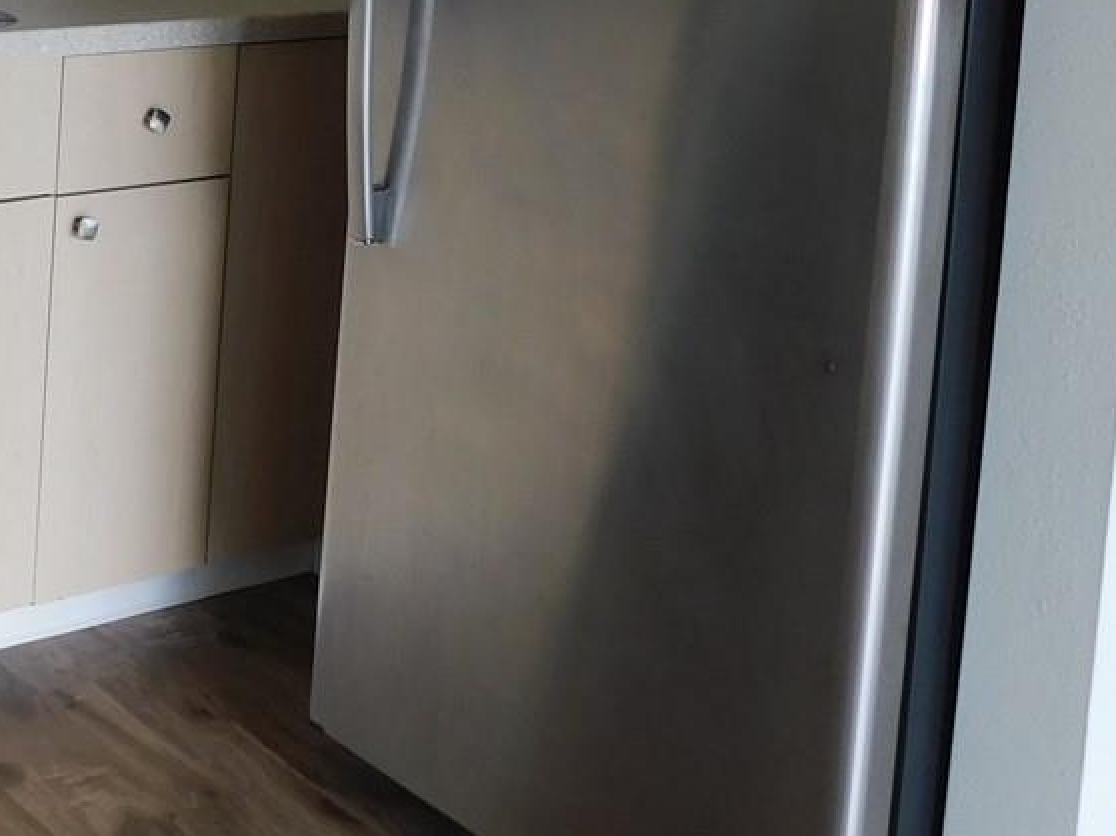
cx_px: 54
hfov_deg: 28.0
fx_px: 2127
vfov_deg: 20.6
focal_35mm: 66
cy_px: -200
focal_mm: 4
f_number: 3
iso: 125
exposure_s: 1/50
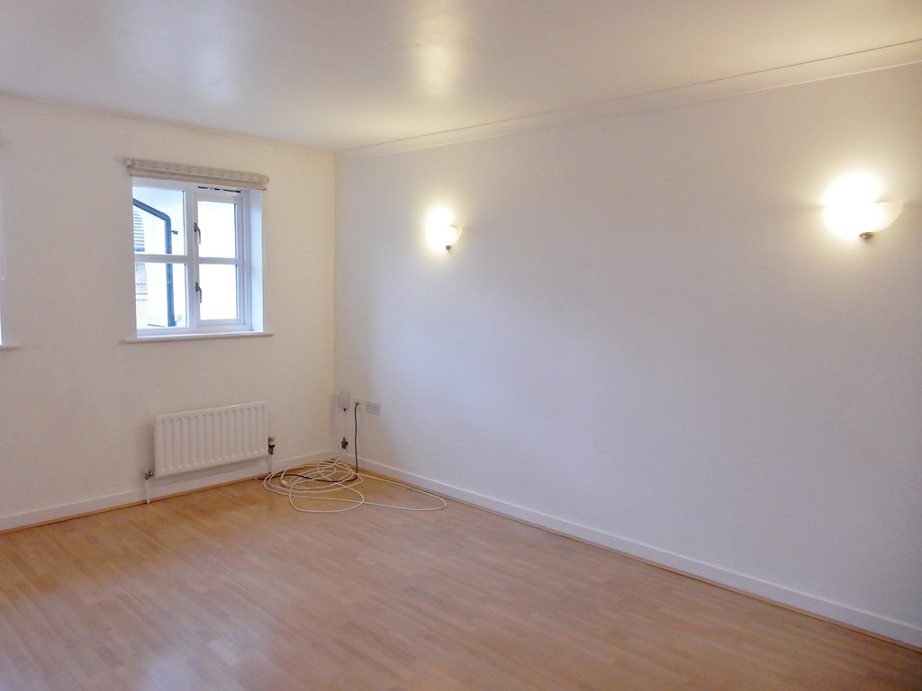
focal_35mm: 25
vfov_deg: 54.9
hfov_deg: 69.4
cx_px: 461
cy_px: 346
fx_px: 666
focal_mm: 4.5
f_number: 3.7
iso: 360
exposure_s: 1/30
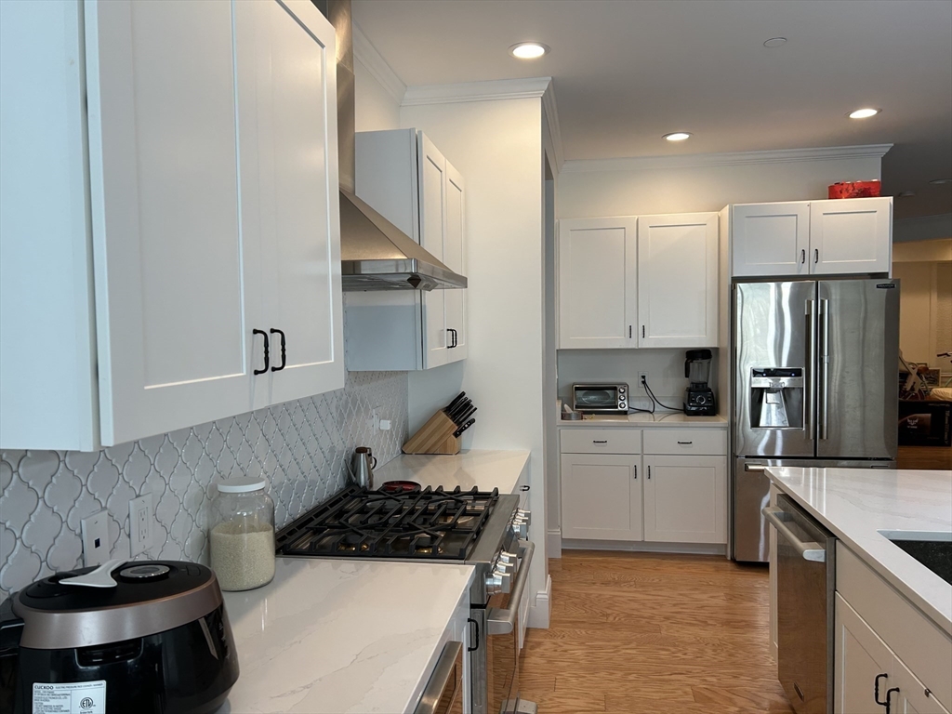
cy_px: 357
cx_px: 476
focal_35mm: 26
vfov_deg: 53.1
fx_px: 715
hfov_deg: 67.3
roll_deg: +1.3
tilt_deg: -3.3
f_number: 1.5
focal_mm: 5.7
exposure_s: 1/120
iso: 50
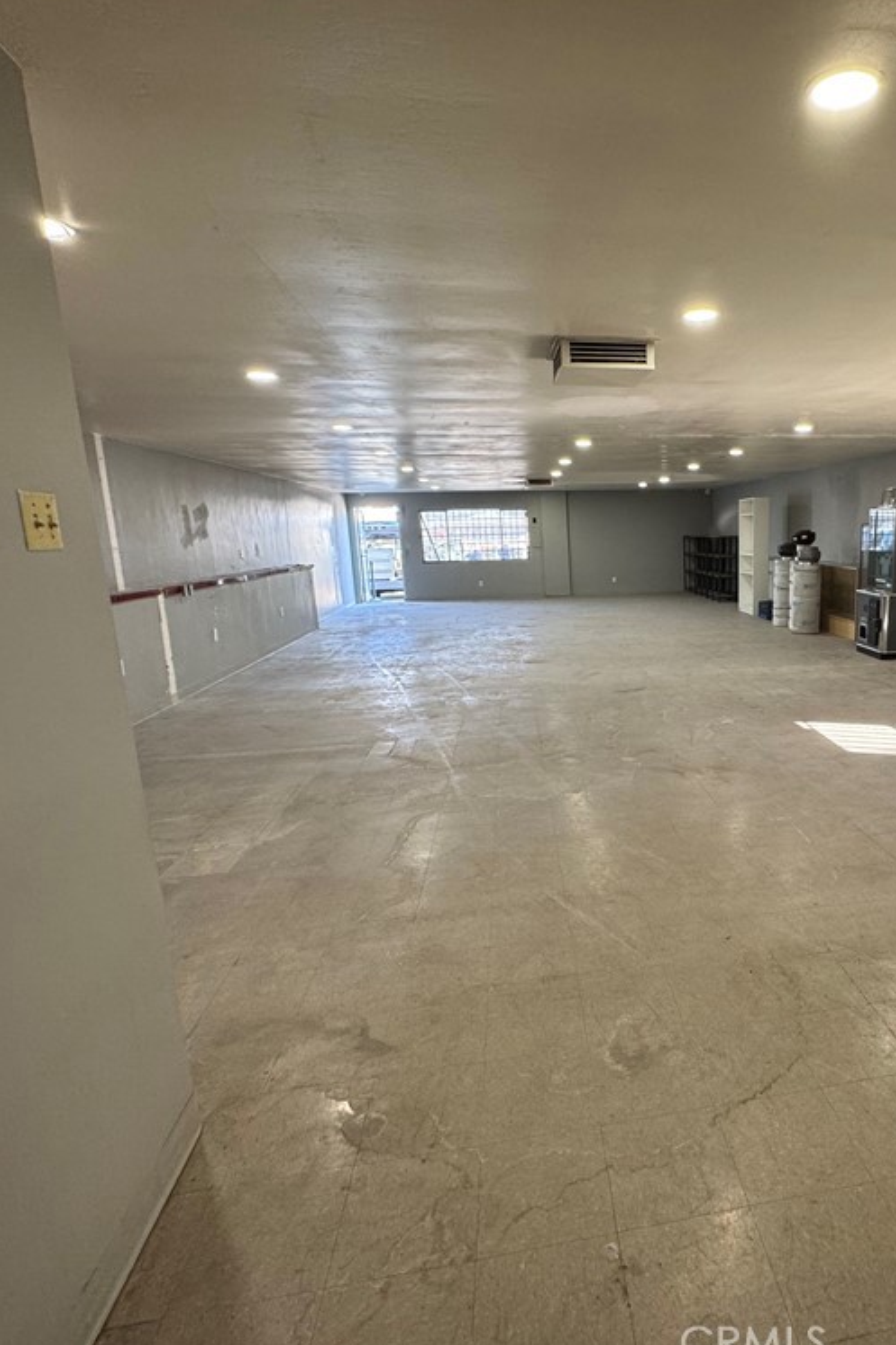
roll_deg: +1.4
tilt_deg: -12.1
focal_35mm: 20
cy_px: 676
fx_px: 747
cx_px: 647
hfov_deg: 59.3
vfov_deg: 84.0
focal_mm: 2.22
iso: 160
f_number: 2.2
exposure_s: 1/60
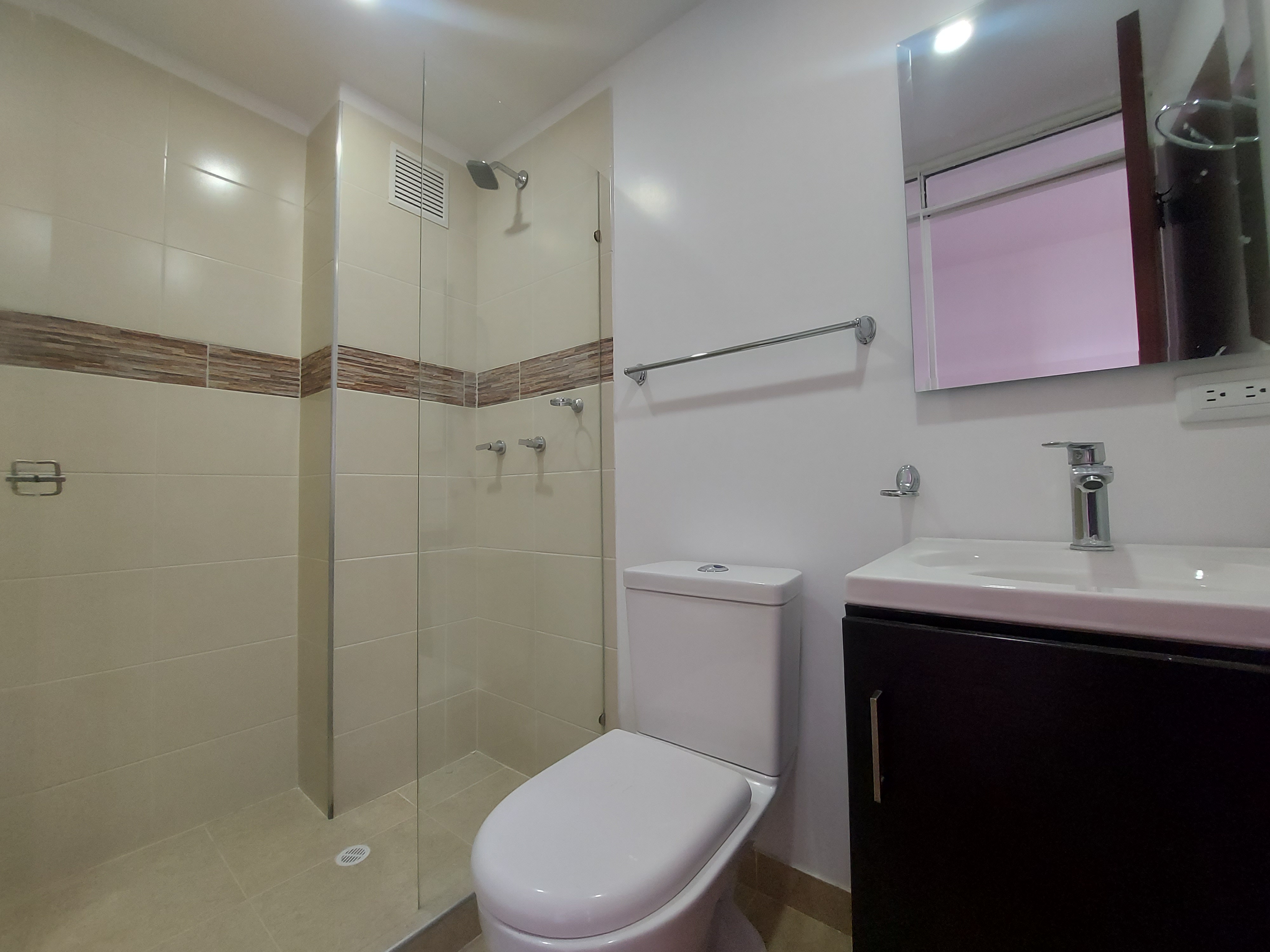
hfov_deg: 106.2
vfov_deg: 89.9
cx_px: 635
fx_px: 477
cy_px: 476
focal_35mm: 13
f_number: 2.2
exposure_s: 1/60
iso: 200
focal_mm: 1.74
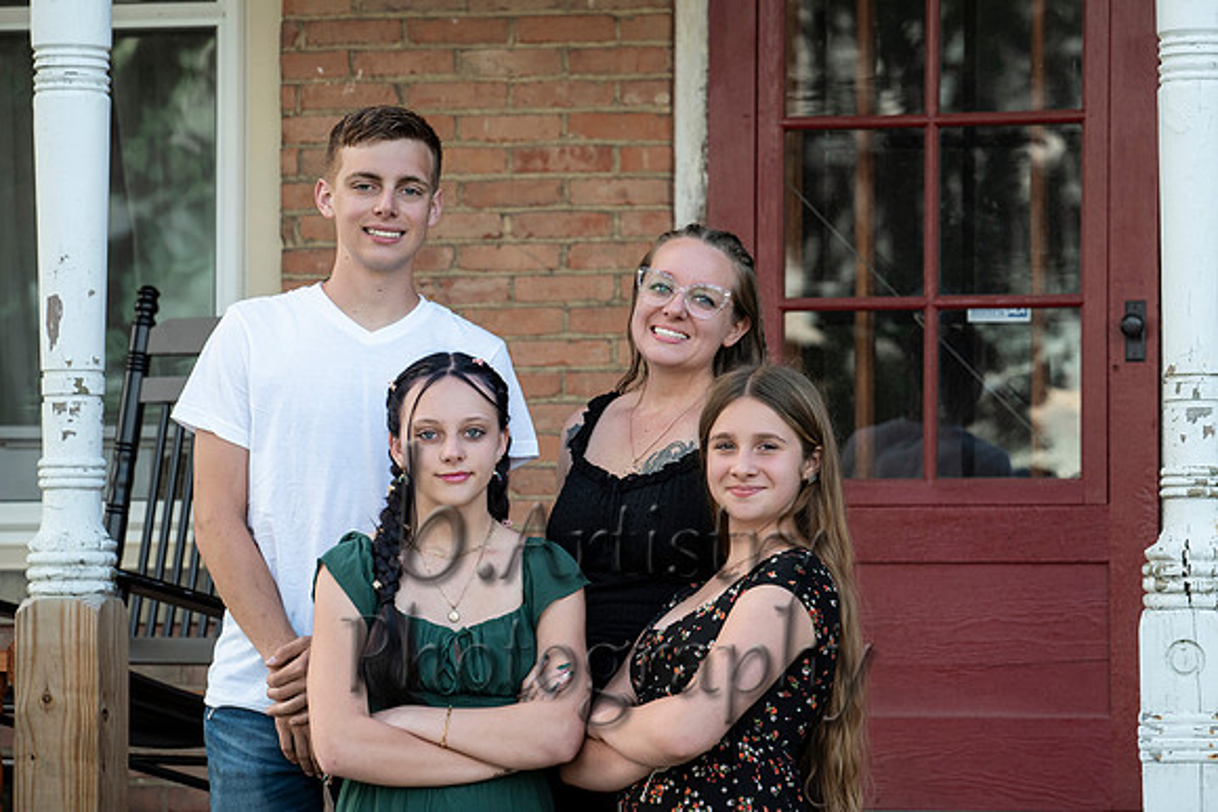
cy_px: 406
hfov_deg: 13.7
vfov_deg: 9.2
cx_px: 609
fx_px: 5076
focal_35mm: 150
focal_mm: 150
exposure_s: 1/125
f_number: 6.3
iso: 400
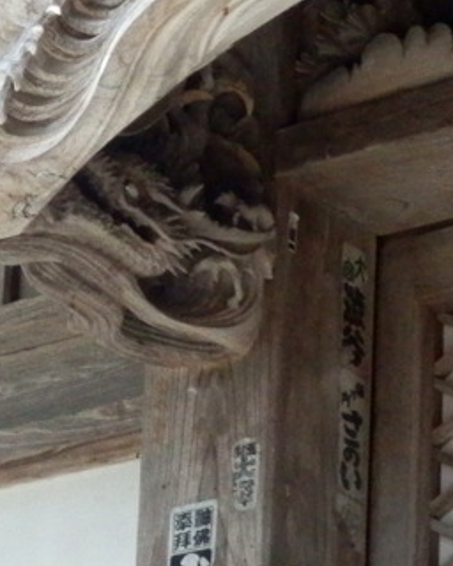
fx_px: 4341
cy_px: 50
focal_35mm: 259
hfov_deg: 5.9
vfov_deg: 7.4
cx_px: -357
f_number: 4.7
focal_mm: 15.3
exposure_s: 1/200
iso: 800
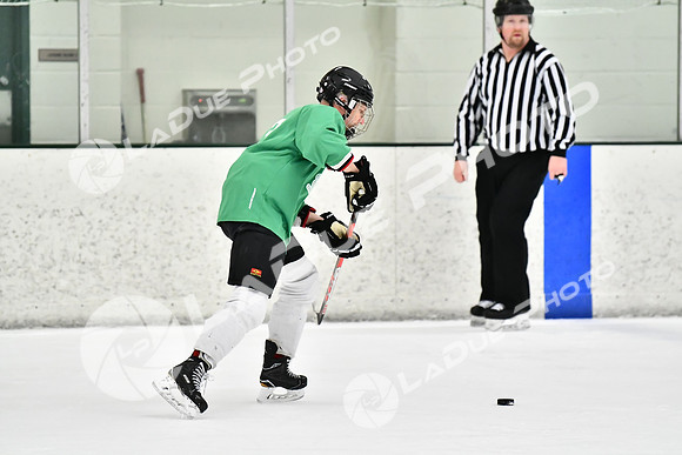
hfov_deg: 7.8
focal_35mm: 262
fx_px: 4974
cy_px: 228
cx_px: 341
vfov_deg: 5.2
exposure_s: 1/1250
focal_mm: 175
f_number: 2.8
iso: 5000
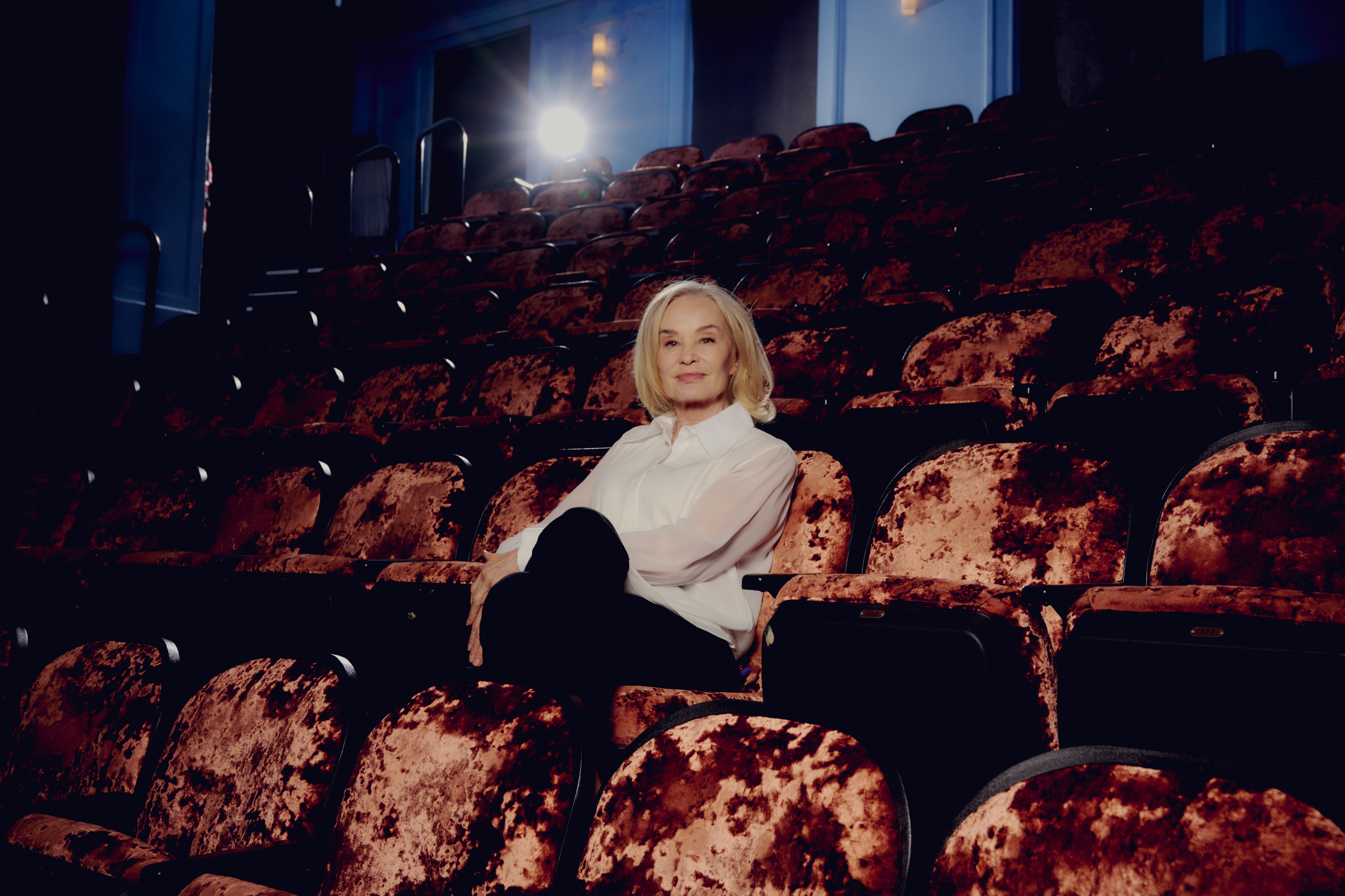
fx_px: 1382
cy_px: 448
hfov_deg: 51.9
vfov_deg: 35.9
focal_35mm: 37
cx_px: 672
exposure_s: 1/200
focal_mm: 37
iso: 200
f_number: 6.3
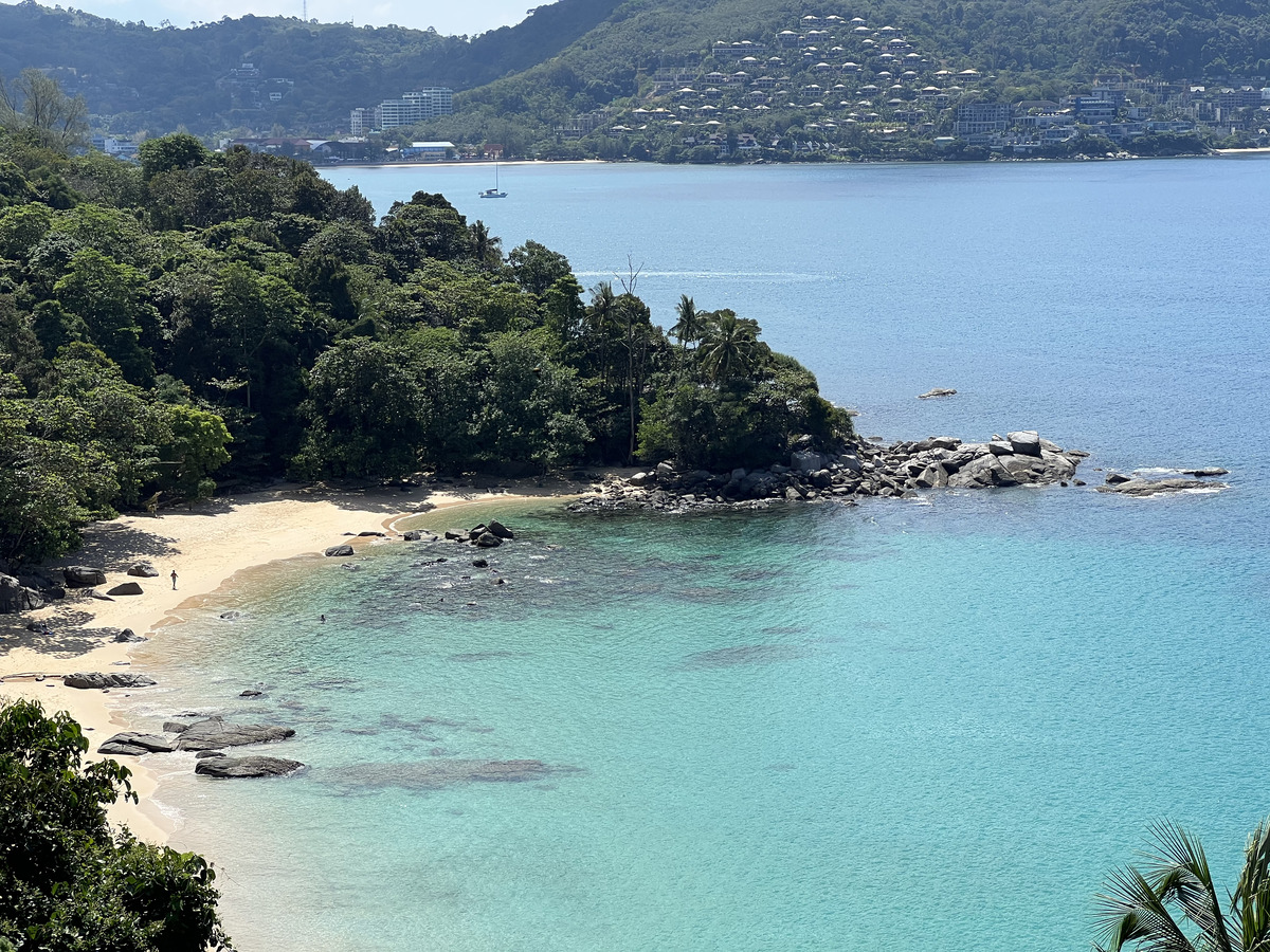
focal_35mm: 77
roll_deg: +0.8
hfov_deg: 25.3
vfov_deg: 19.1
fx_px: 2825
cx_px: 635
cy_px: 476
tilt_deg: -6.9
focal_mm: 9
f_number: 2.8
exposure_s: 1/1054
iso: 32
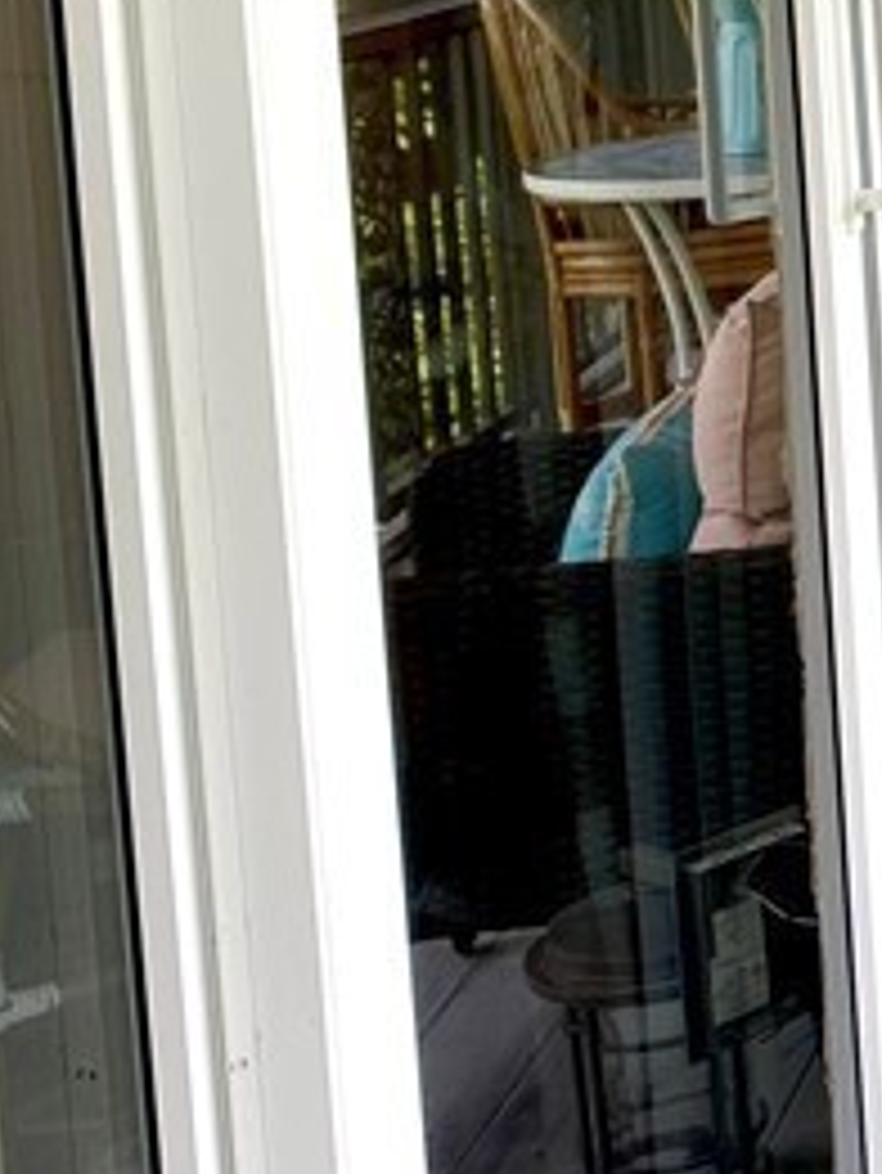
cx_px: 1611
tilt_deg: -3.6
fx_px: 3462
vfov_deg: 18.8
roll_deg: +2.9
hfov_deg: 13.1
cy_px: 40
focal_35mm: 102
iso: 32
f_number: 1.8
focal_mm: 4.25
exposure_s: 1/127
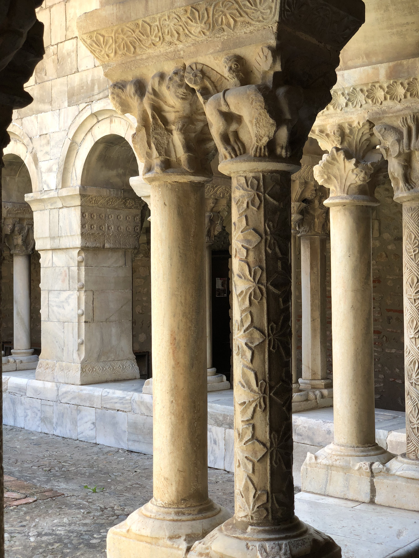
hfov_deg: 28.0
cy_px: 279
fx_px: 839
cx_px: 210
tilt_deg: +0.9
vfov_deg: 36.8
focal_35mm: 52
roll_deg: +1.5
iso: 32
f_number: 2.4
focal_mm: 6
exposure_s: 1/120
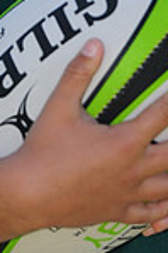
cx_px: 92
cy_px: -90
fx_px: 5472
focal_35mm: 780
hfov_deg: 1.8
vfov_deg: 2.6
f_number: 4.5
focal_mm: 200
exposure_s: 1/800
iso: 200
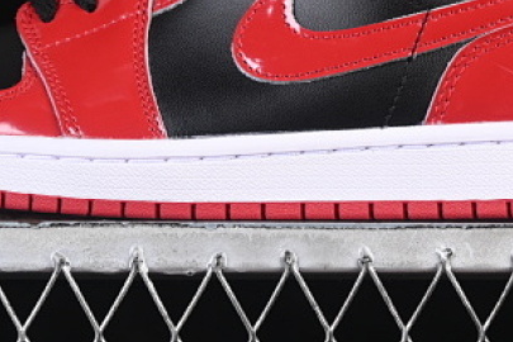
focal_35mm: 200
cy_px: -62
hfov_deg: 10.3
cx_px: 217
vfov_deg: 6.8
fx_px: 2850
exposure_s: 1/60
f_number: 6.3
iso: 160
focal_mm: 50
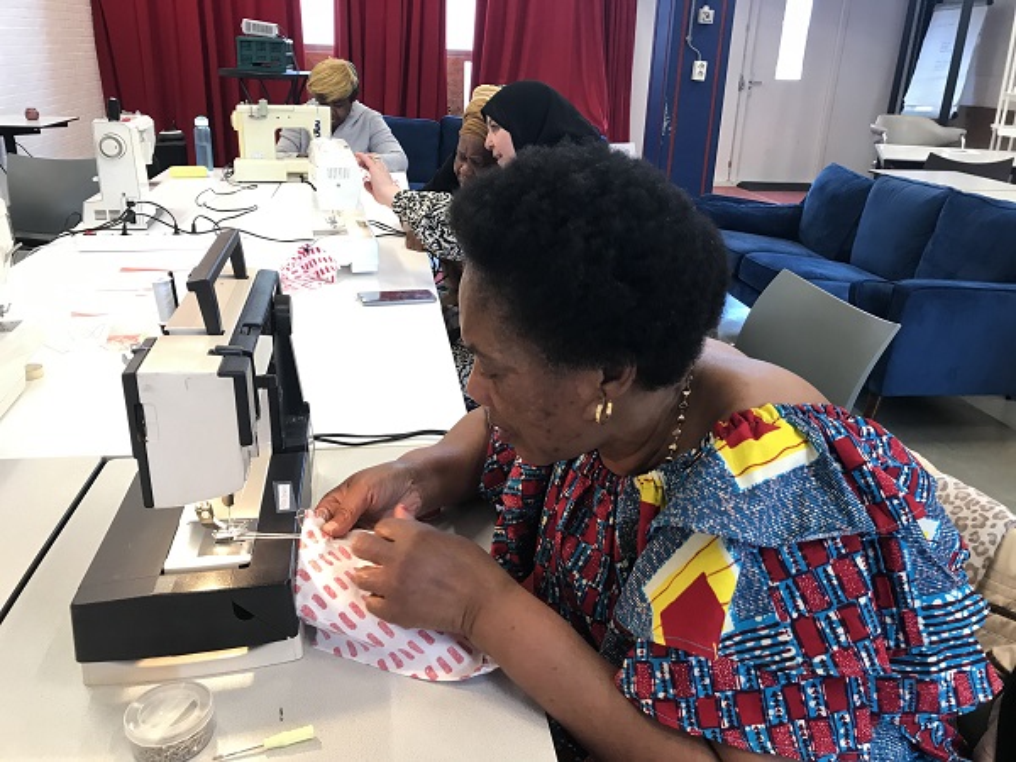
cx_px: 508
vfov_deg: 49.7
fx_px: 822
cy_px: 381
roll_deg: -2.3
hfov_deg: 63.4
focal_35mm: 28
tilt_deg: -20.1
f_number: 1.8
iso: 40
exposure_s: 1/25
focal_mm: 3.99
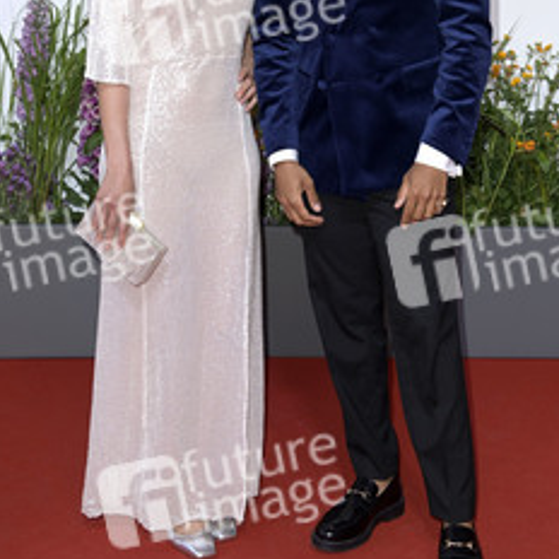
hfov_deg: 21.1
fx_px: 1498
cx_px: 292
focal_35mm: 82
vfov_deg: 20.9
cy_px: 130
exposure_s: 1/250
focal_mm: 56
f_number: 6.3
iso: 640
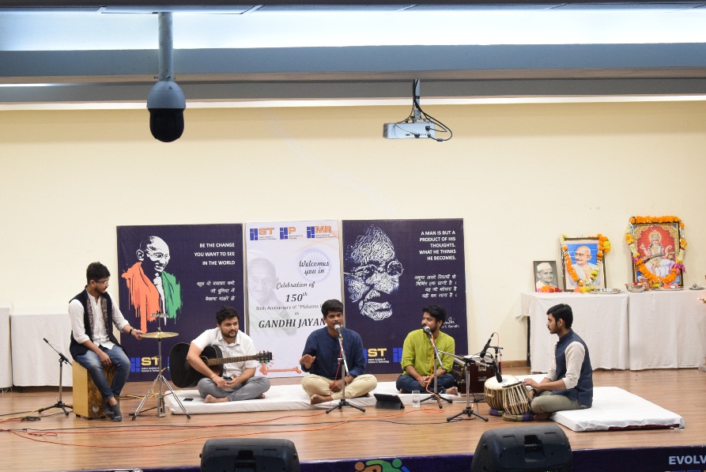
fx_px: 1856
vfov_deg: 14.5
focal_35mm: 95
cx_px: 315
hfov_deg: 21.5
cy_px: 268
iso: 2000
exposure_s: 1/25
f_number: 5.6
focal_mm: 55
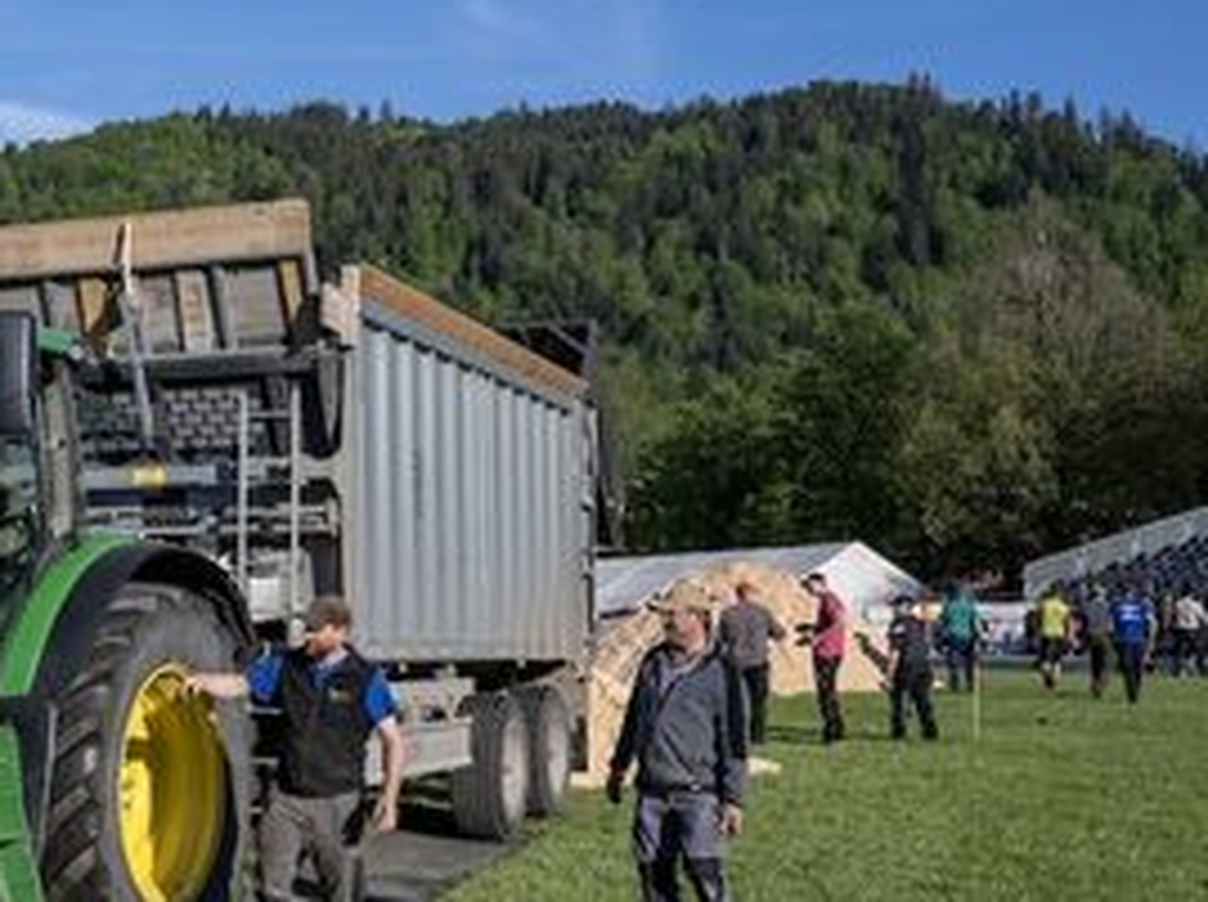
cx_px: 85
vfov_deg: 24.8
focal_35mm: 59
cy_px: 494
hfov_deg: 31.0
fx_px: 2055
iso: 200
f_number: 9
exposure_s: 1/1250
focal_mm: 30.5
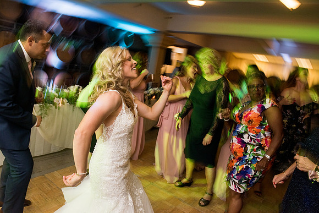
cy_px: 106
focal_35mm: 24
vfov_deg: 53.2
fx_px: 213
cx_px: 160
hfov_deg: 73.7
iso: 800
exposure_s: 1/30
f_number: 8
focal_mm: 24
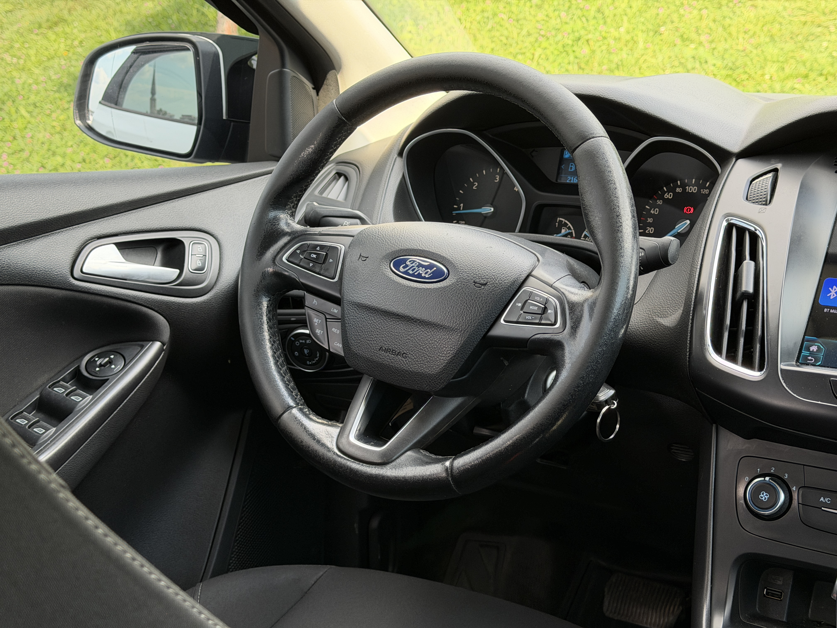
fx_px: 1161
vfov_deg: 30.3
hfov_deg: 39.7
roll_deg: -0.7
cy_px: 314
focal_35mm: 48
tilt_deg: -13.6
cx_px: 418
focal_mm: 6.76
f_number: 1.78
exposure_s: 1/174
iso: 125
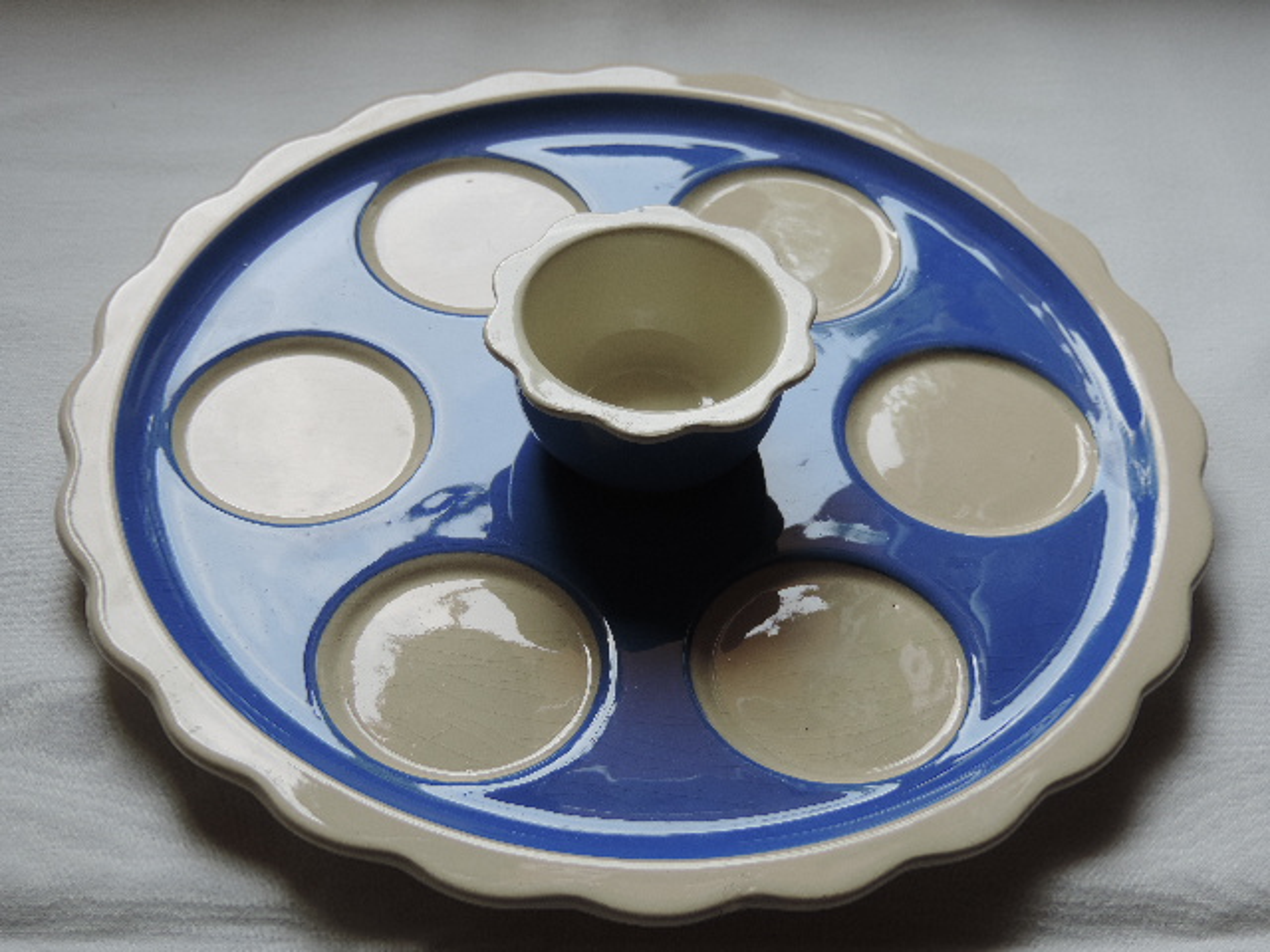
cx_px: 635
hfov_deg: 34.9
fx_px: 2018
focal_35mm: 55
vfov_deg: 26.6
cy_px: 476
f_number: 3.7
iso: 80
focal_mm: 9.8
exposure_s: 1/60
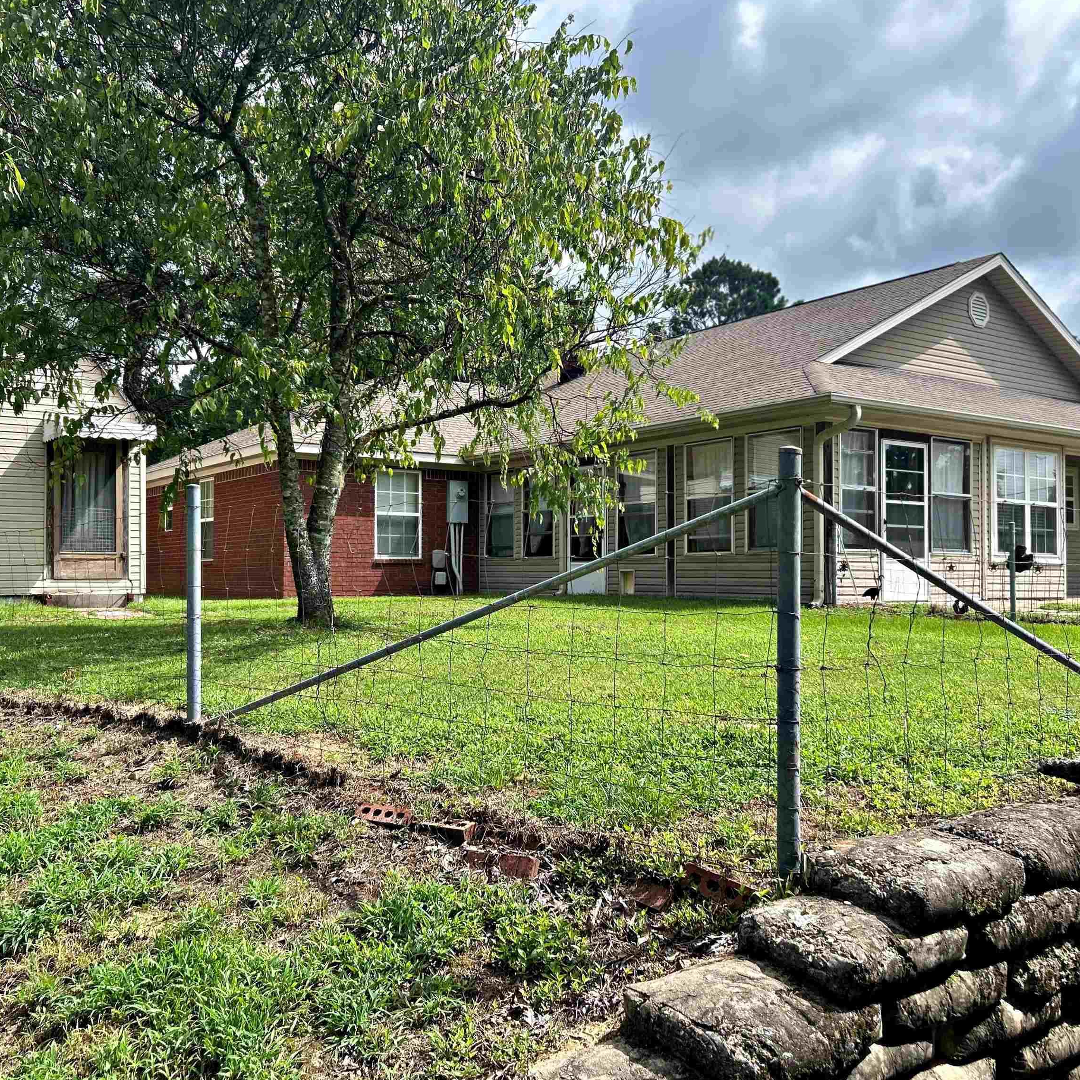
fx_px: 1094
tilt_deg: +1.9
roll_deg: +0.0
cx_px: 529
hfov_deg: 52.5
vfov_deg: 52.5
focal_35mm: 31
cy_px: 543
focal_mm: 5.7
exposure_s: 1/2252
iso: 50
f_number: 1.5
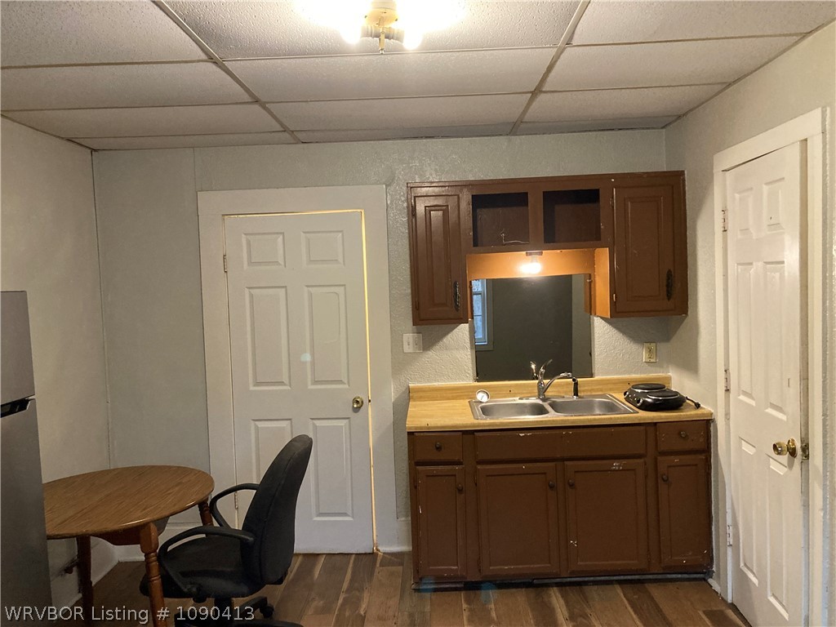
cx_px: 418
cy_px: 314
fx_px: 676
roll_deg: +1.6
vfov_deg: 49.7
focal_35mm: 28
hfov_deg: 63.4
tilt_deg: -3.7
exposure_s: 1/40
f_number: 1.8
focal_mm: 3.99
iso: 320
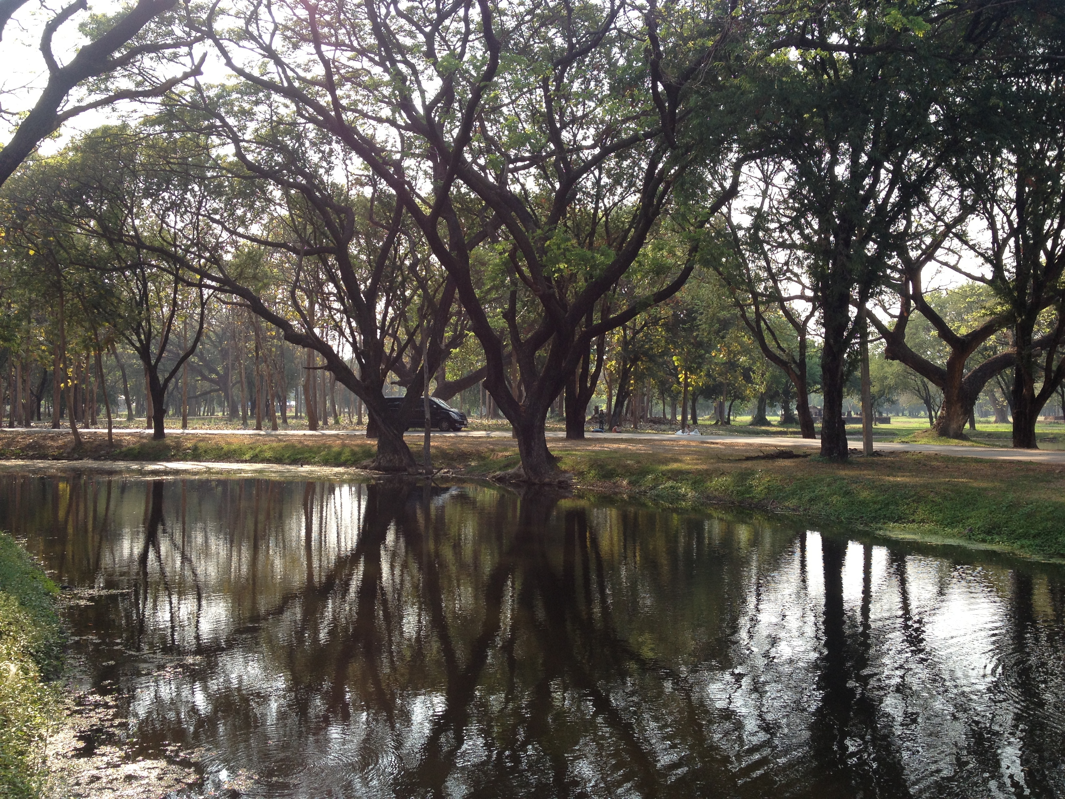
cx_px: 532
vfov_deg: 40.7
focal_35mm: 35
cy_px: 400
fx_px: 1077
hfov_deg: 52.6
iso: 50
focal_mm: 4.28
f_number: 2.4
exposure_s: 1/341
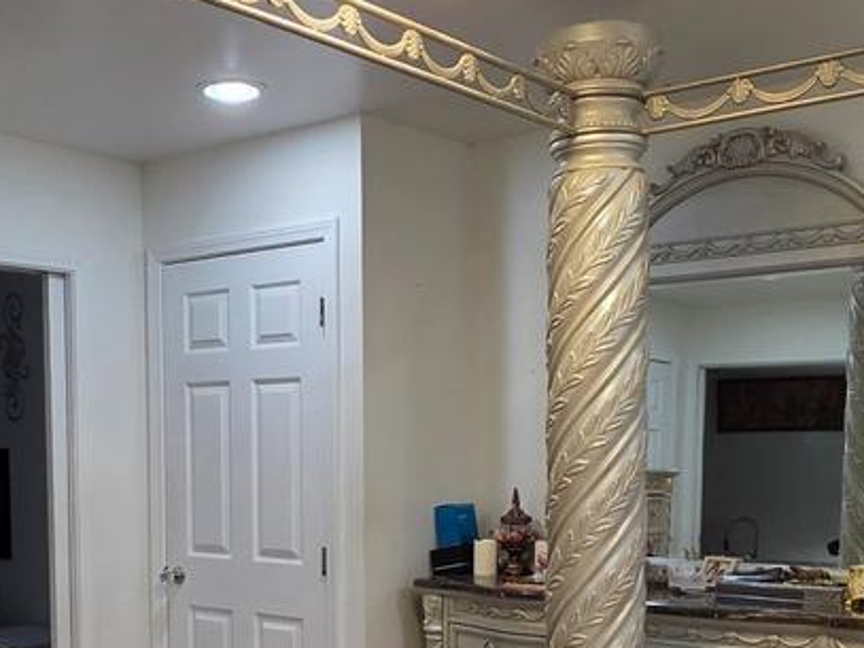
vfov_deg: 30.4
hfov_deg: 40.9
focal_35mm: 46
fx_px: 1148
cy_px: 559
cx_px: 314
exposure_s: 1/120
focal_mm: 2.2
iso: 160
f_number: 1.9
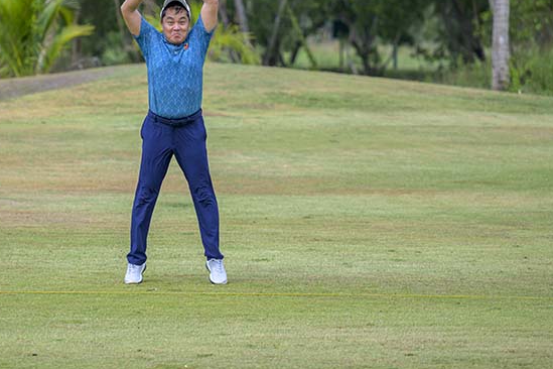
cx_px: 162
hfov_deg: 8.7
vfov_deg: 5.8
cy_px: 84
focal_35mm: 236
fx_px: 3625
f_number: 2.8
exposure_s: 1/3200
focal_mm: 135
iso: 250
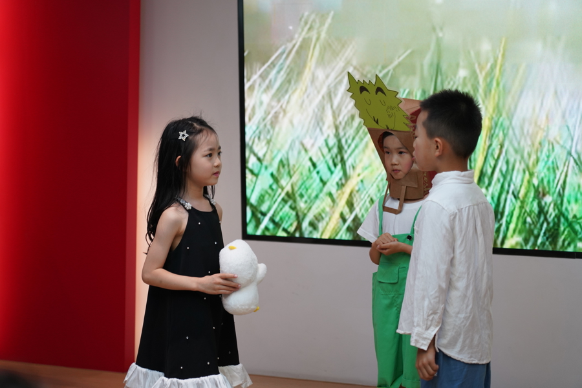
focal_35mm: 99
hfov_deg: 20.6
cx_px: 291
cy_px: 194
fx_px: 1600
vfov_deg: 13.8
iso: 1000
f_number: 4
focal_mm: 99
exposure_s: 1/250
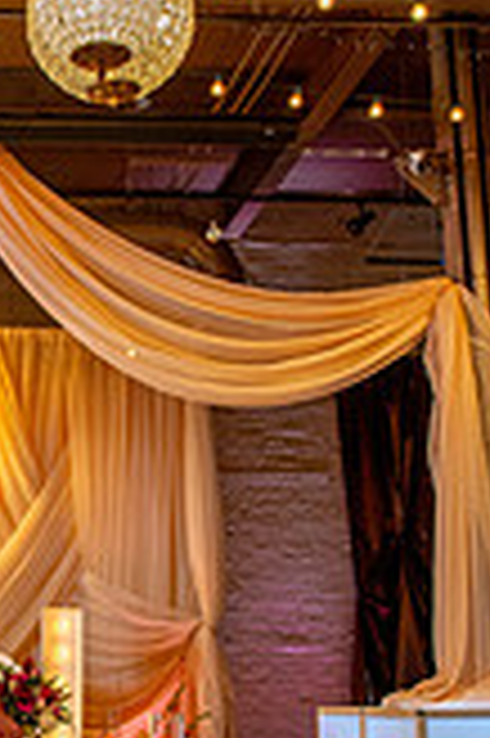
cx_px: -83
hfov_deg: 19.5
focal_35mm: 66
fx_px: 1350
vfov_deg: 30.4
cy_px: 482
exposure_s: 1/320
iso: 2000
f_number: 2.8
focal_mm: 24
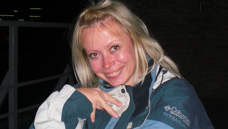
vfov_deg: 17.5
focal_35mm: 69
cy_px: 50
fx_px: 417
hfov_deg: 30.6
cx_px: 116
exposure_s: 1/60
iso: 200
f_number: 3.1
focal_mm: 6.3
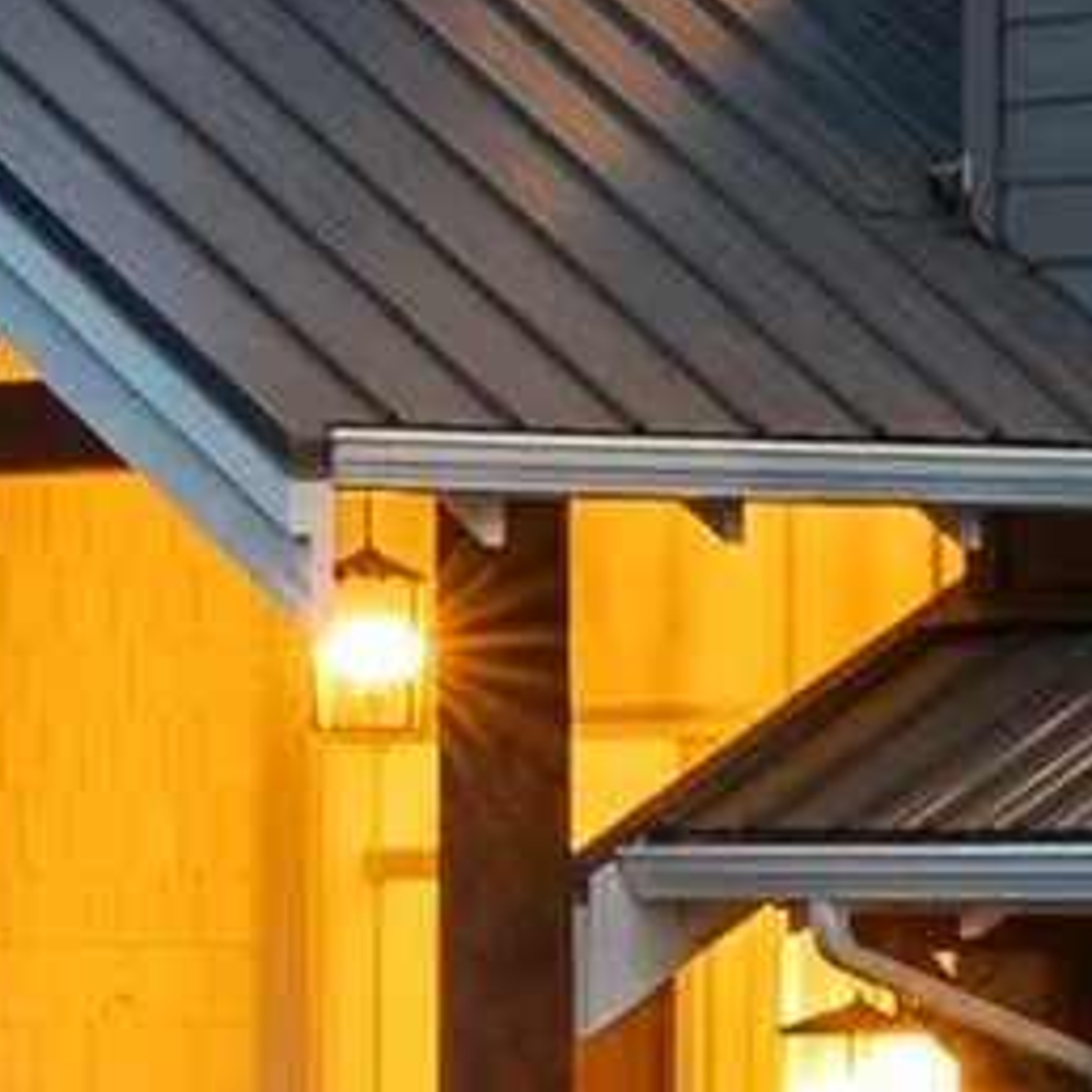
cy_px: 798
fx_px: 12634
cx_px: 2925
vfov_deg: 4.9
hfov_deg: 4.8
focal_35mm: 354
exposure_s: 3.2
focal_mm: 35
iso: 100
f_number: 11
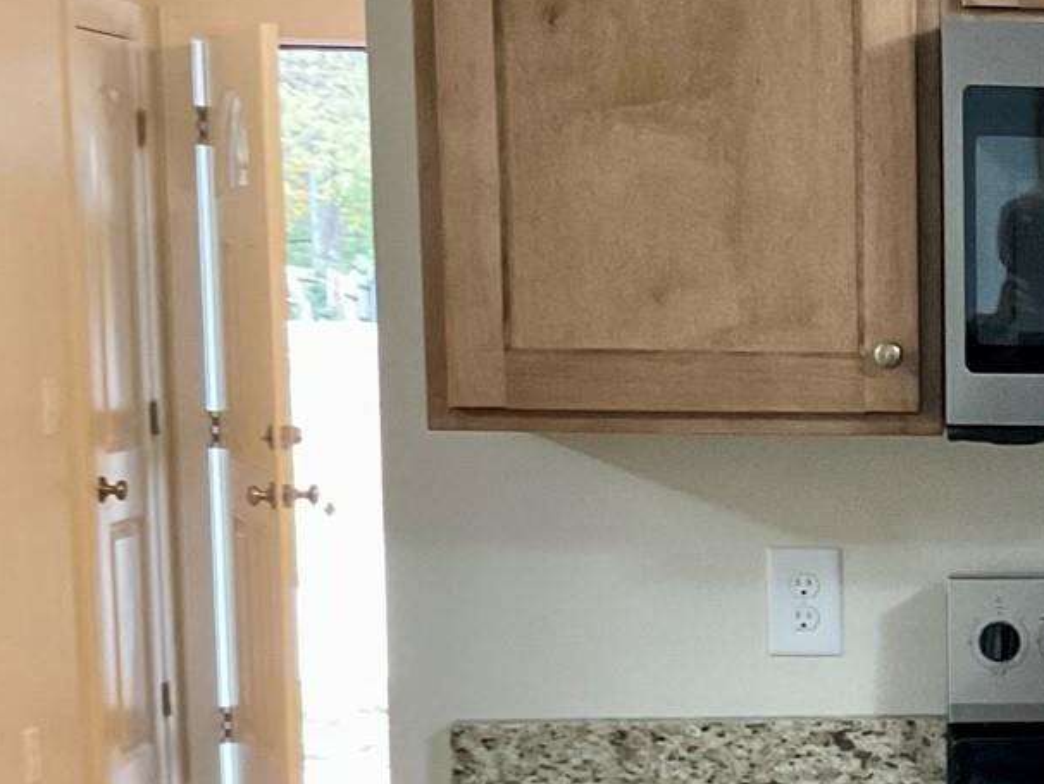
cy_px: 650
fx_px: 2957
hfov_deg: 18.5
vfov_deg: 15.0
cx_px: 1397
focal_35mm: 98
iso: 320
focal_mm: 3
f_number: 1.8
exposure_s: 1/40
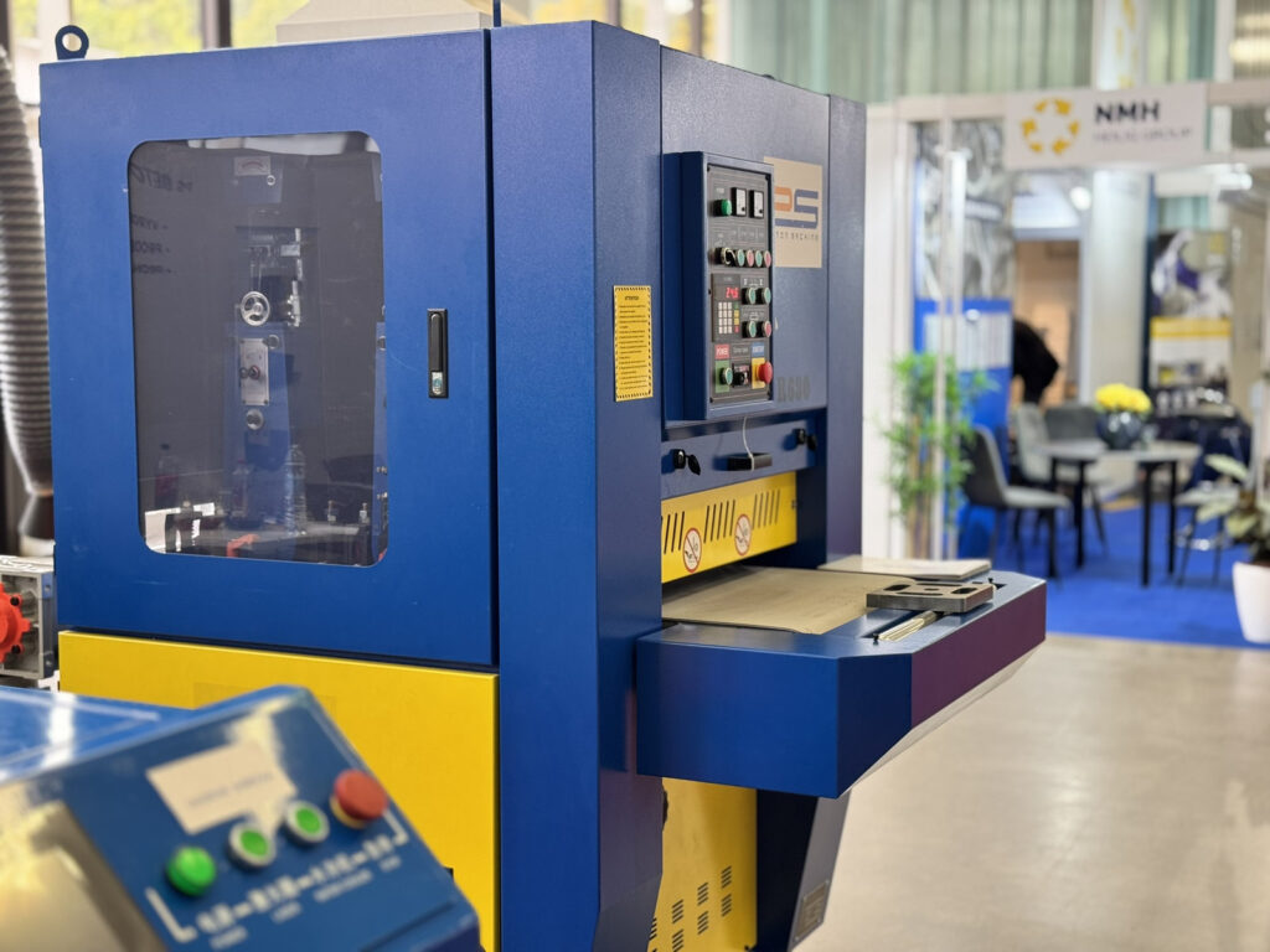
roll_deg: +0.1
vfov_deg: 30.3
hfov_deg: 39.7
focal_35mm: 48
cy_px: 476
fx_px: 1761
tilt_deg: -5.5
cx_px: 635
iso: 160
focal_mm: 6.76
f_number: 1.78
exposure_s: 1/50
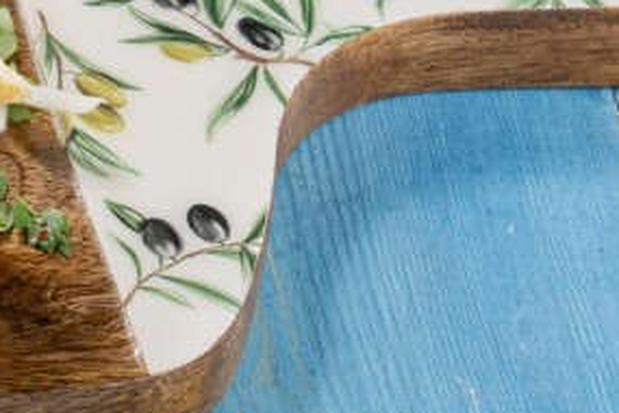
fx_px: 4711
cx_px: -612
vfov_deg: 5.0
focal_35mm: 274
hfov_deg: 7.2
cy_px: 16
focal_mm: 61
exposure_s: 1/100
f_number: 10
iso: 200
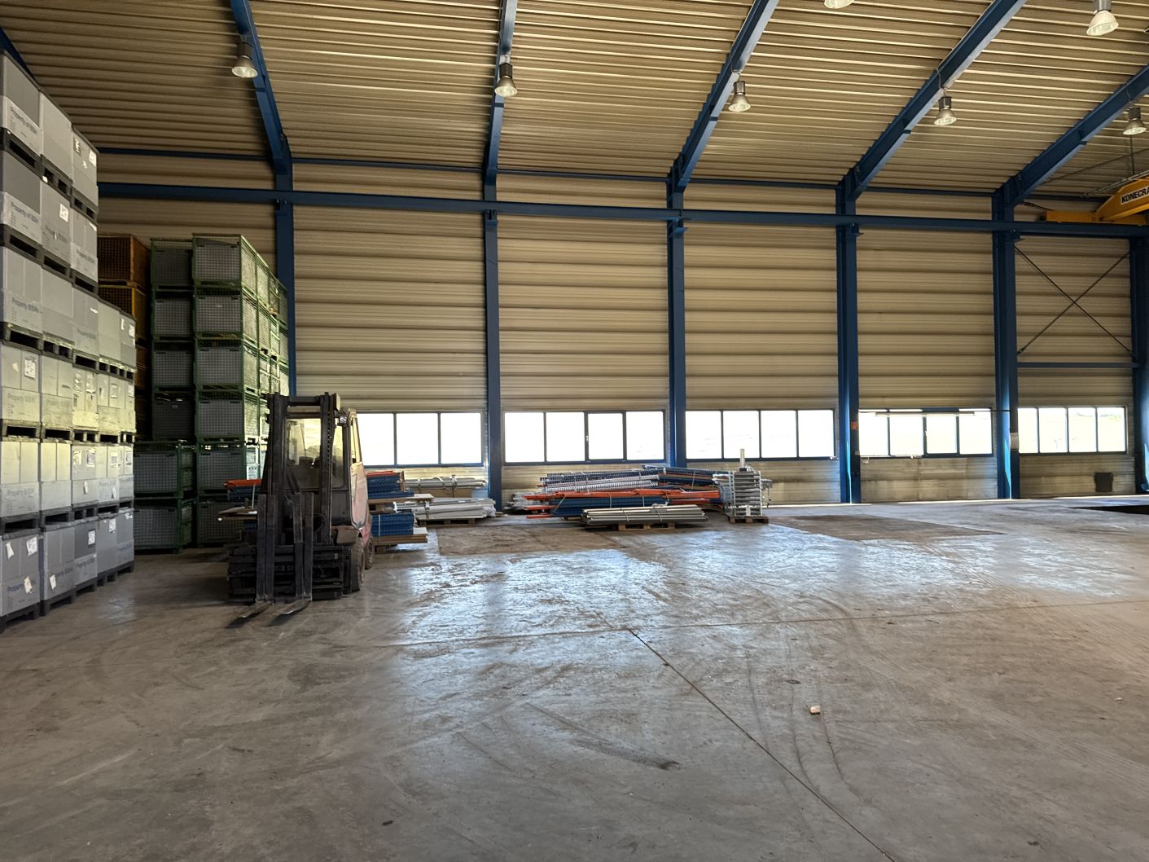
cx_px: 574
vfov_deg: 56.8
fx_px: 797
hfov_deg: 71.6
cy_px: 431
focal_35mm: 24
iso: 160
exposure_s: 1/121
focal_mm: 6.76
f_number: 1.78
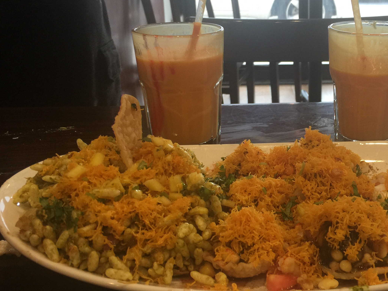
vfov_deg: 31.5
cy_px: 135
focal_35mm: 46
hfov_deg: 40.0
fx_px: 516
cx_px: 294
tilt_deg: -20.8
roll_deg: -0.3
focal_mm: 4.15
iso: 40
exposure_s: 1/30
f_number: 2.2
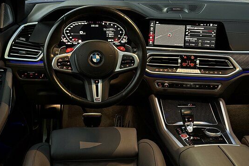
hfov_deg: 38.9
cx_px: 124
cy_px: 80
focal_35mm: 51
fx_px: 353
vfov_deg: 26.5
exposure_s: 1/20
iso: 1000
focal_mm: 6.76
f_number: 1.78
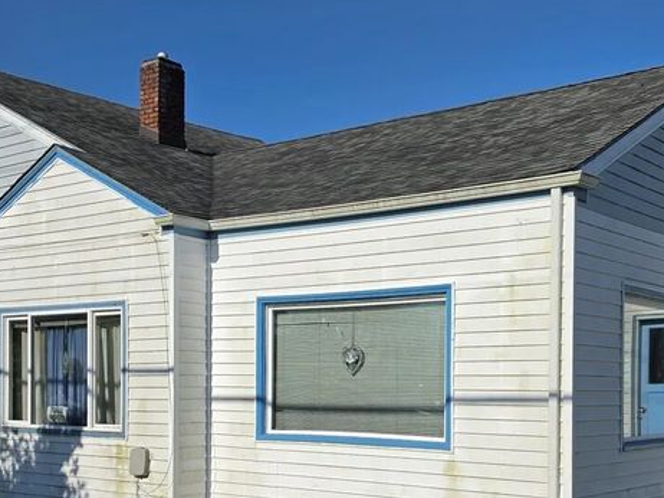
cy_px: 406
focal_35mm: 51
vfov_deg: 27.9
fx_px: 978
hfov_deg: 37.5
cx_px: 312
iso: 32
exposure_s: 1/7939
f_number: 1.4
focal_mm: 6.5
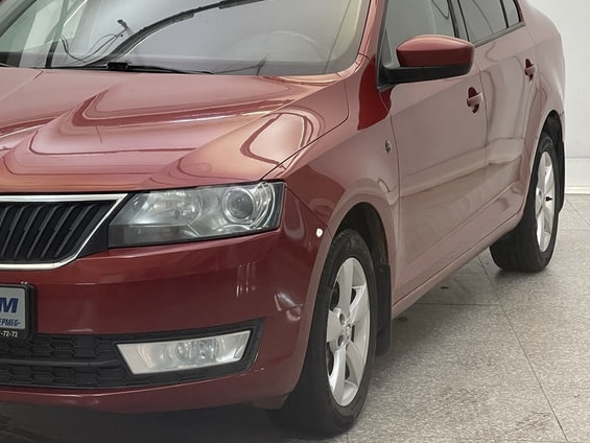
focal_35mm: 102
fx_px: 1739
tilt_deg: -9.0
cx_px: 168
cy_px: 161
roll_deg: -0.2
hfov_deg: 19.2
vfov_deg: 14.5
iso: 125
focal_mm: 7.5
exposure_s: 1/50
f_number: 2.2
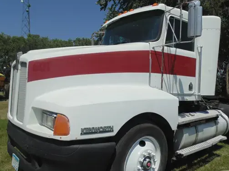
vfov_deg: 49.7
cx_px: 131
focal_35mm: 28
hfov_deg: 63.2
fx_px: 185
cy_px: 93
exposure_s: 1/320
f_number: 9.7
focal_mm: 4
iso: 80
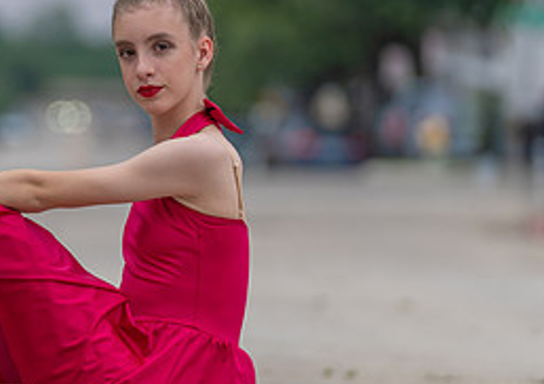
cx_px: 65
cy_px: 156
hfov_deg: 4.9
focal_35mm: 417
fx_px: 6416
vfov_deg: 3.4
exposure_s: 1/320
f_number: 2.8
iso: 160
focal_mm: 159
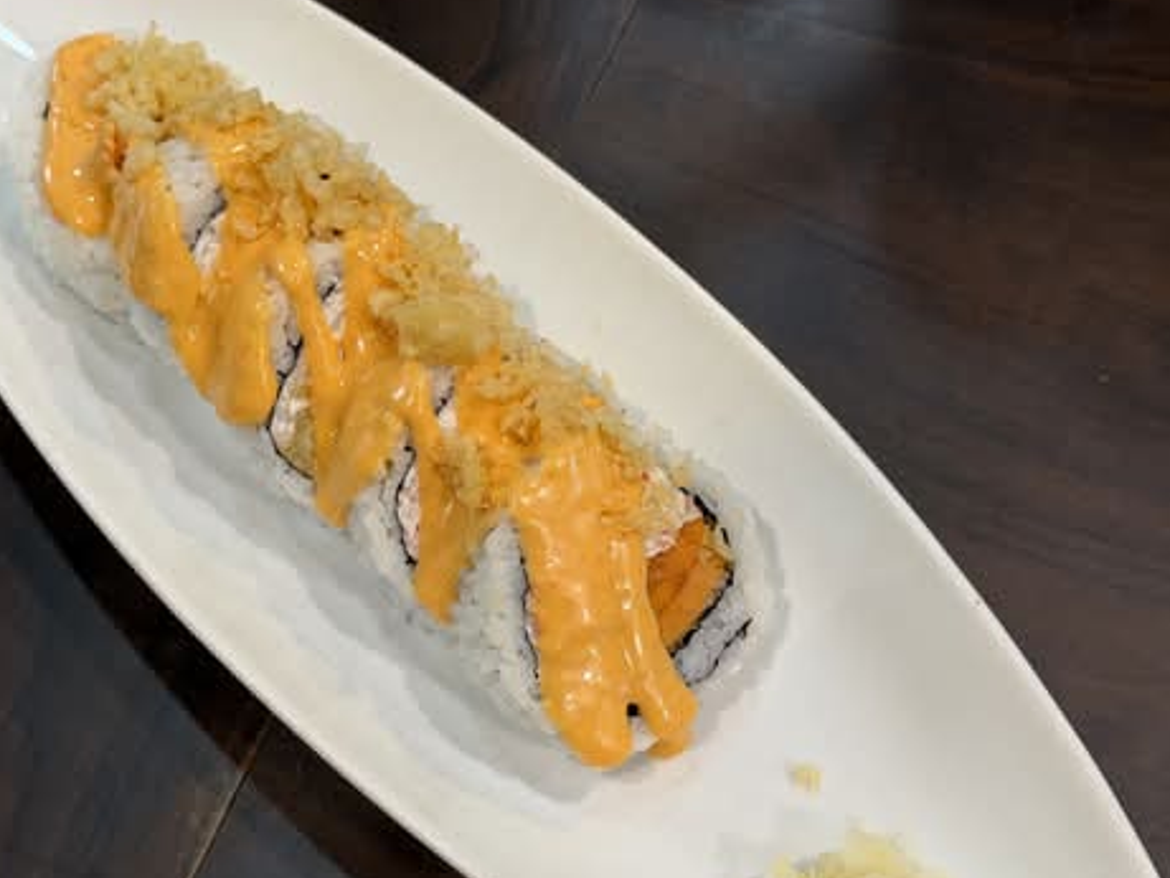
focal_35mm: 61
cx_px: 431
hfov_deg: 31.5
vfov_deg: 24.0
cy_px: 518
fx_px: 2062
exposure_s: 1/60
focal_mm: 6.76
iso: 100
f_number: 1.78
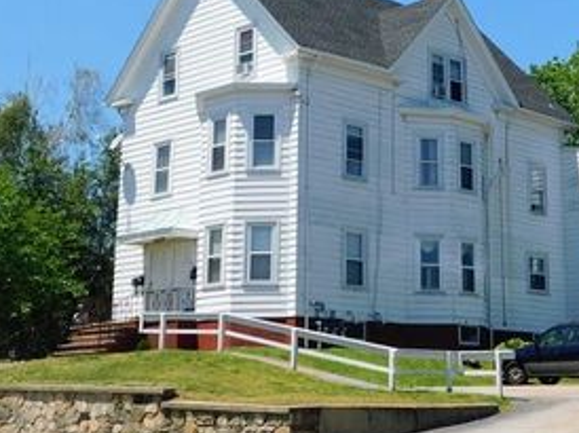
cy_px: 81
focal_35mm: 73
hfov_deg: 26.3
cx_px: 454
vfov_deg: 19.9
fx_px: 1220
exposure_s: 1/1250
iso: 125
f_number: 3.6
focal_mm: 7.1
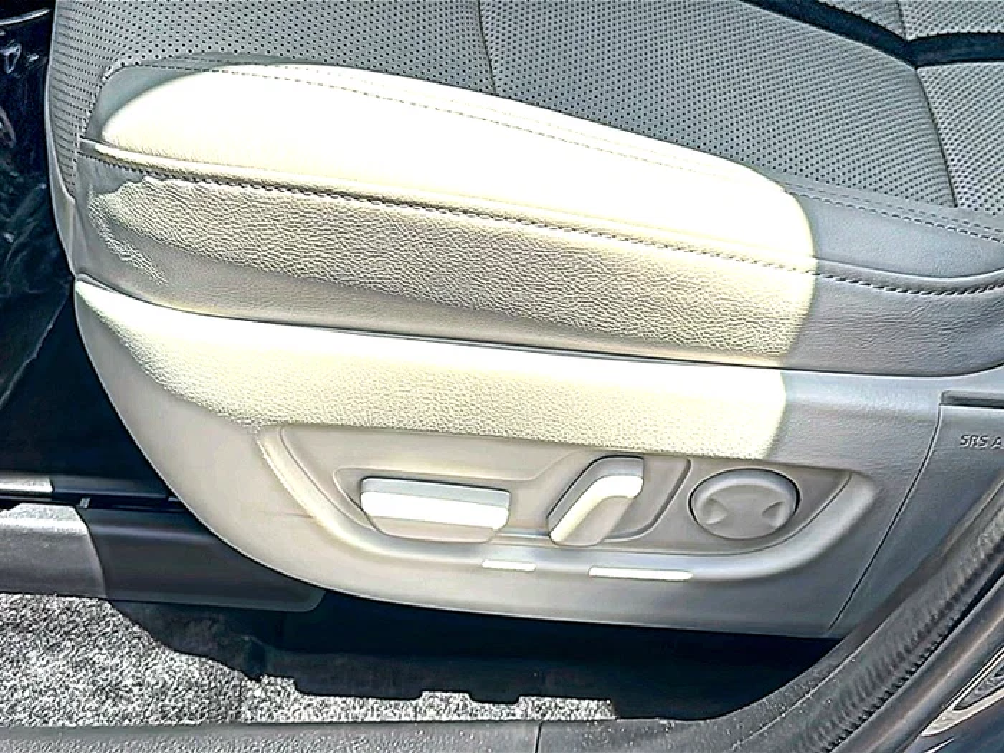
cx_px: 502
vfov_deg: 31.5
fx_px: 1334
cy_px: 376
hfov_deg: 41.2
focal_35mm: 46
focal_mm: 6.86
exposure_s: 1/3497
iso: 80
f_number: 1.78
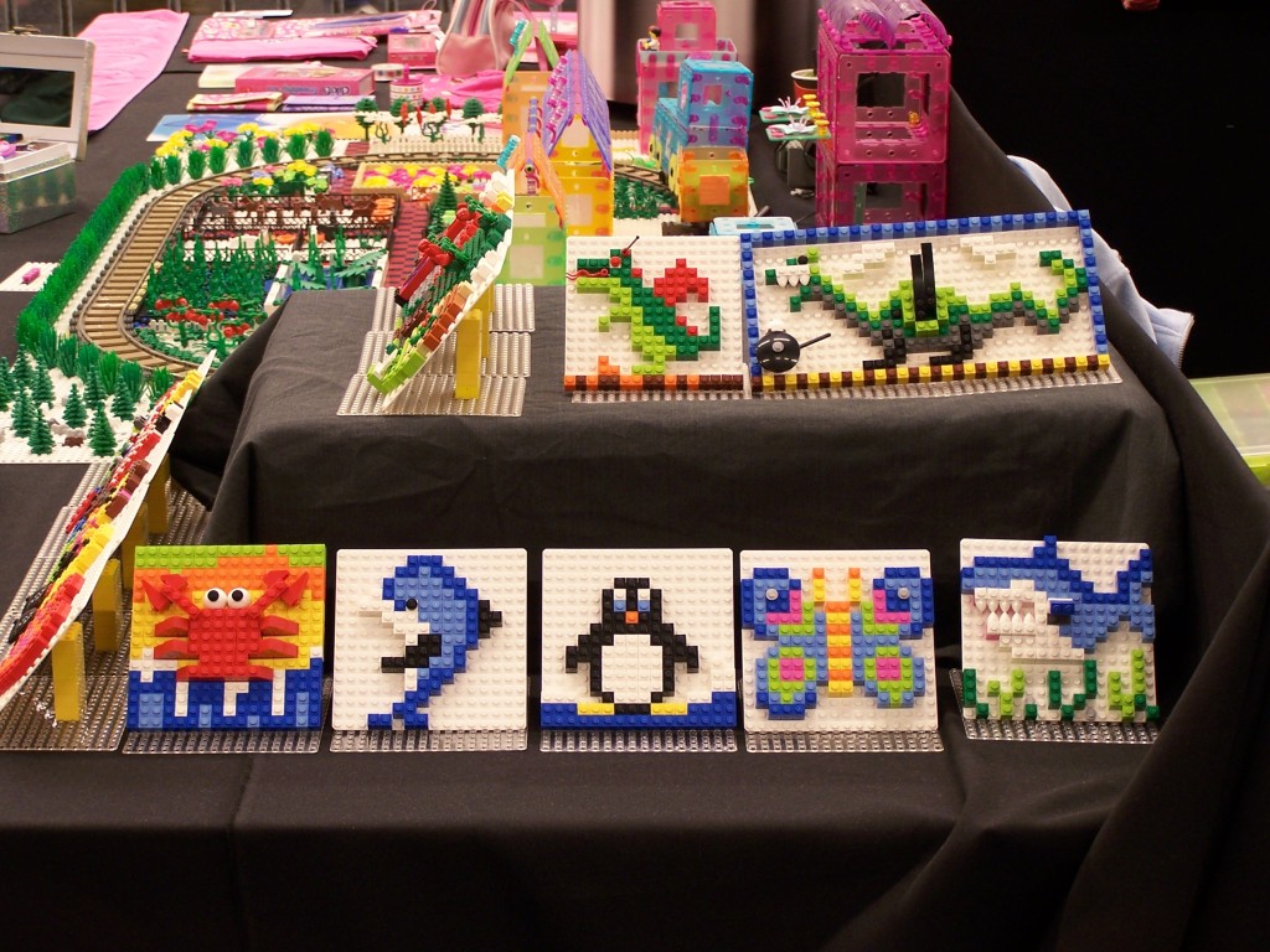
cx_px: 635
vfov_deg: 18.0
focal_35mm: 82
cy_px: 476
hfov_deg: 23.8
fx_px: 3008
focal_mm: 13.7
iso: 80
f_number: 3.2
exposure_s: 1/2
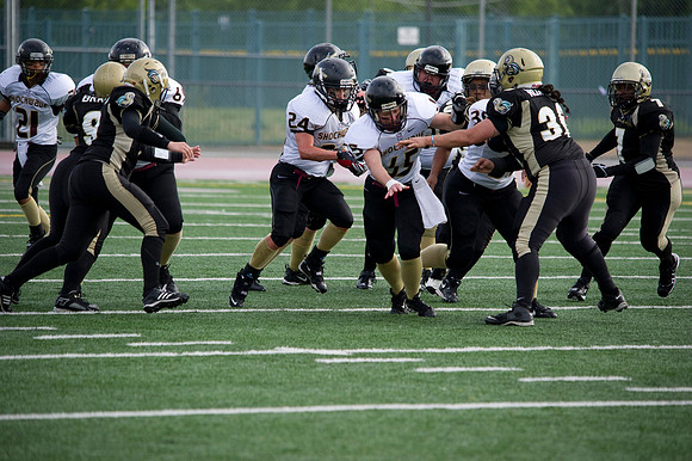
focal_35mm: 350
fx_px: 6724
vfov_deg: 3.9
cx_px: 346
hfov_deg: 5.9
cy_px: 230
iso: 1800
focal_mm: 350
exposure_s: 1/1000
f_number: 6
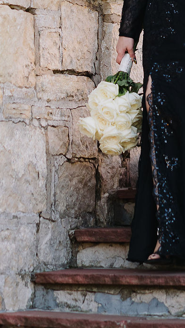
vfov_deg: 11.6
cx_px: 166
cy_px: -81
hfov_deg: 6.7
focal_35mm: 181
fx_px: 1577
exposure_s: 1/800
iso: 250
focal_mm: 50
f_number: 1.8
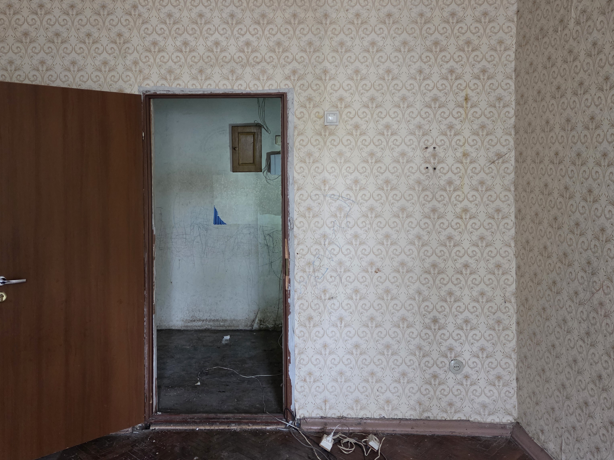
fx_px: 532
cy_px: 178
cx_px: 257
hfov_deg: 59.6
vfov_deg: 46.5
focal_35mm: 30
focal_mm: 5.4
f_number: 1.8
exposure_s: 1/100
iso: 1000
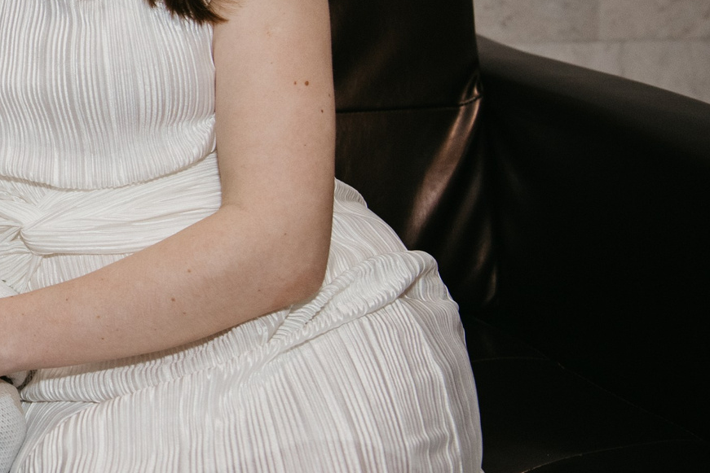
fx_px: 1854
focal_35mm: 94
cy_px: -4
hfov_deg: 19.5
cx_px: -281
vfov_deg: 14.3
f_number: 4
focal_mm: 32
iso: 320
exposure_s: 1/160
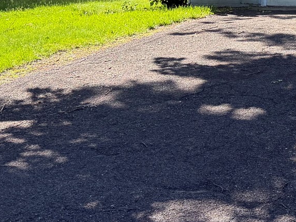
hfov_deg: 20.3
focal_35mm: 86
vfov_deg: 16.6
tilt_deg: +1.0
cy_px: -29
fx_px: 735
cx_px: 410
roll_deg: -0.8
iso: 100
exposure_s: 1/1091
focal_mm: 6.76
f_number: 1.78
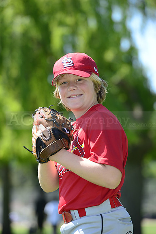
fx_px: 1304
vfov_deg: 10.3
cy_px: 117
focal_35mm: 200
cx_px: 78
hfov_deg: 6.8
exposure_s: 1/400
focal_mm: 200
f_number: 5.6
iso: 200
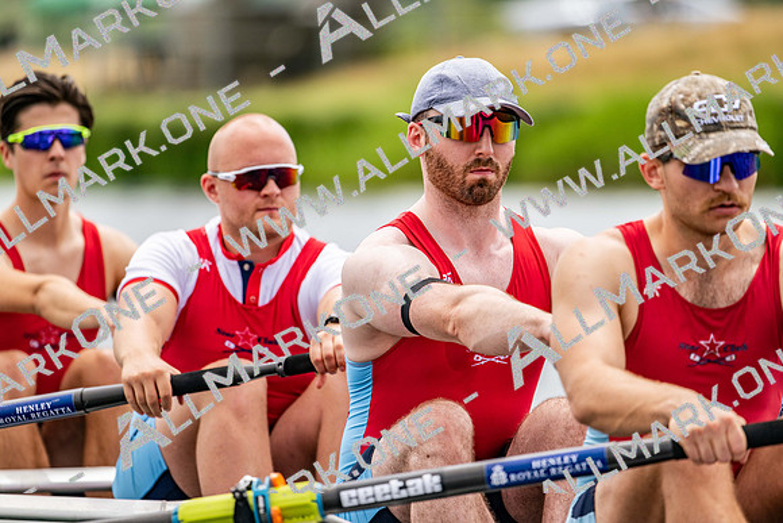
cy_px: 262
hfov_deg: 5.2
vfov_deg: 3.4
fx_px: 8702
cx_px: 392
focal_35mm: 400
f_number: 4.5
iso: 400
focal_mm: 400
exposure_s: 1/2500
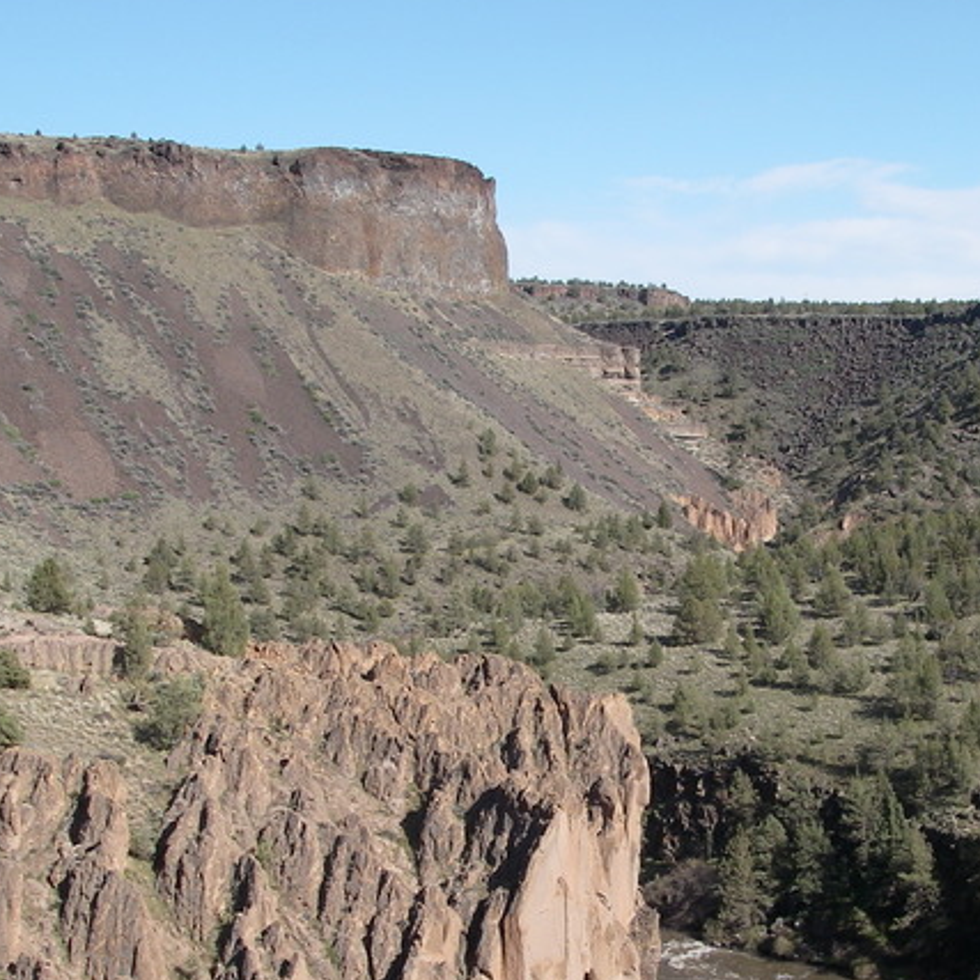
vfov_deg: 27.1
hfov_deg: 27.2
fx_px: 2018
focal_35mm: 63
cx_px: 624
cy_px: 672
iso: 64
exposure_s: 1/160
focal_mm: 6.3
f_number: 6.6
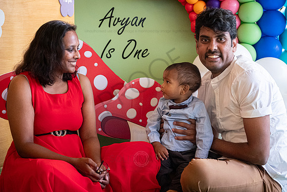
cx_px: 144
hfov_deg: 27.0
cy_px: 96
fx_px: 598
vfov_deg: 18.2
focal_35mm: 75
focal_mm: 50
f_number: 2.8
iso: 3200
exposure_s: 1/125
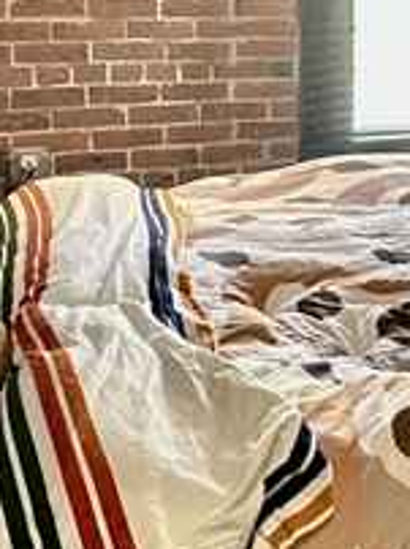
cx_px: 562
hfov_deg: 18.9
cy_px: 43
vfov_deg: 26.4
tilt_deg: -5.2
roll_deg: -0.8
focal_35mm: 71
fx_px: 1124
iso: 200
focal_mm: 2.22
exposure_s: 1/60
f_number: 2.2
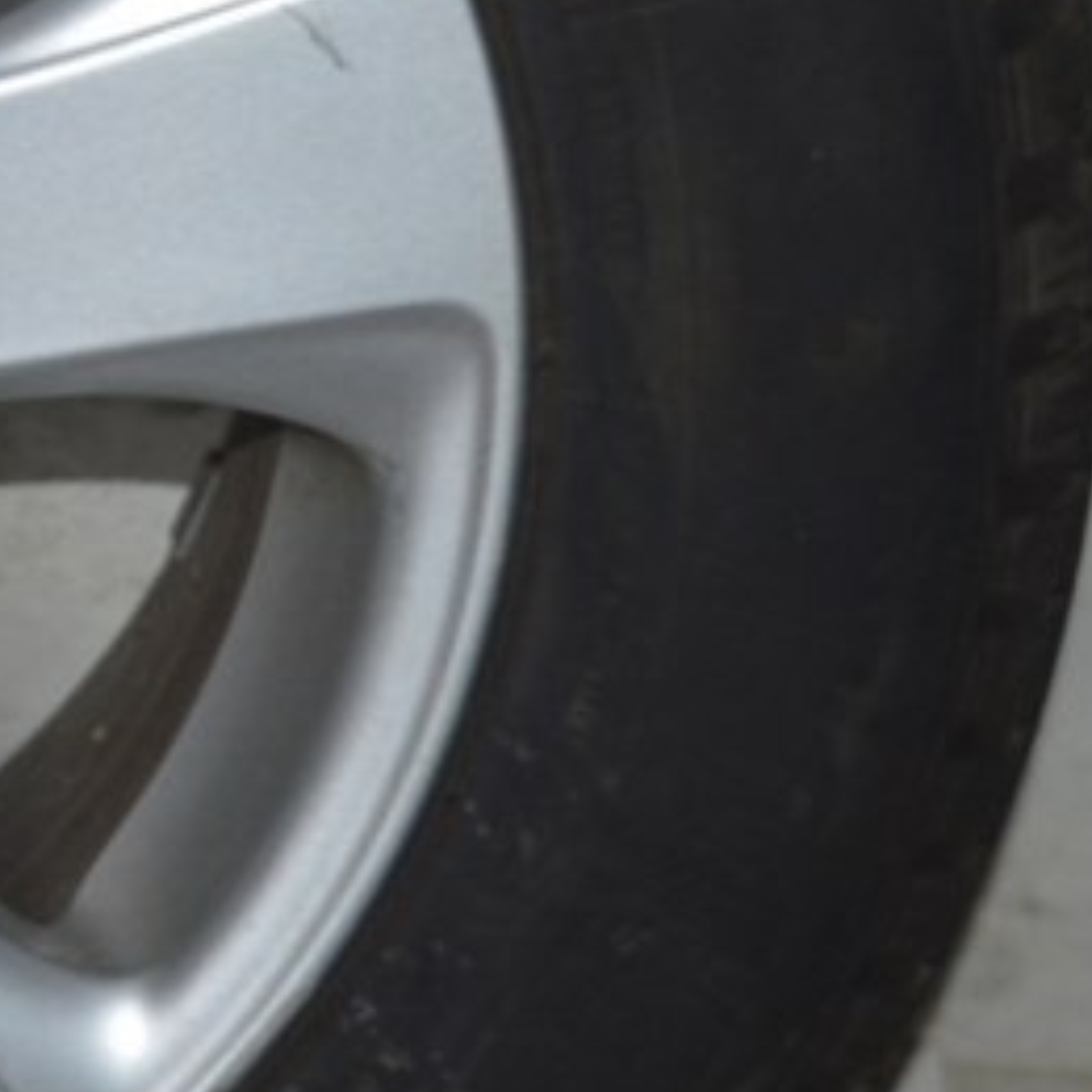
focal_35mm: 145
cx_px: -594
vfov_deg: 12.1
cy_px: 362
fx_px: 5163
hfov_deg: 11.5
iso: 400
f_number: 4.2
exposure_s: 1/60
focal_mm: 29
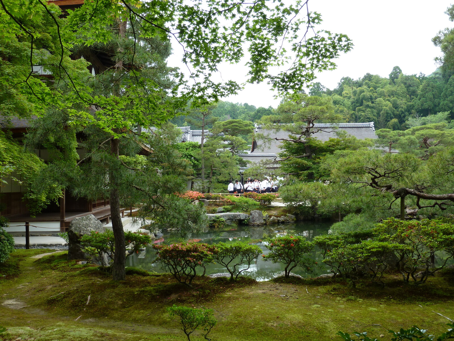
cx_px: 227
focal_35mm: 37
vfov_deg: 38.7
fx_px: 485
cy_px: 170
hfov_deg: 50.1
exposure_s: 1/60
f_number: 3.6
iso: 80
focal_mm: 6.1
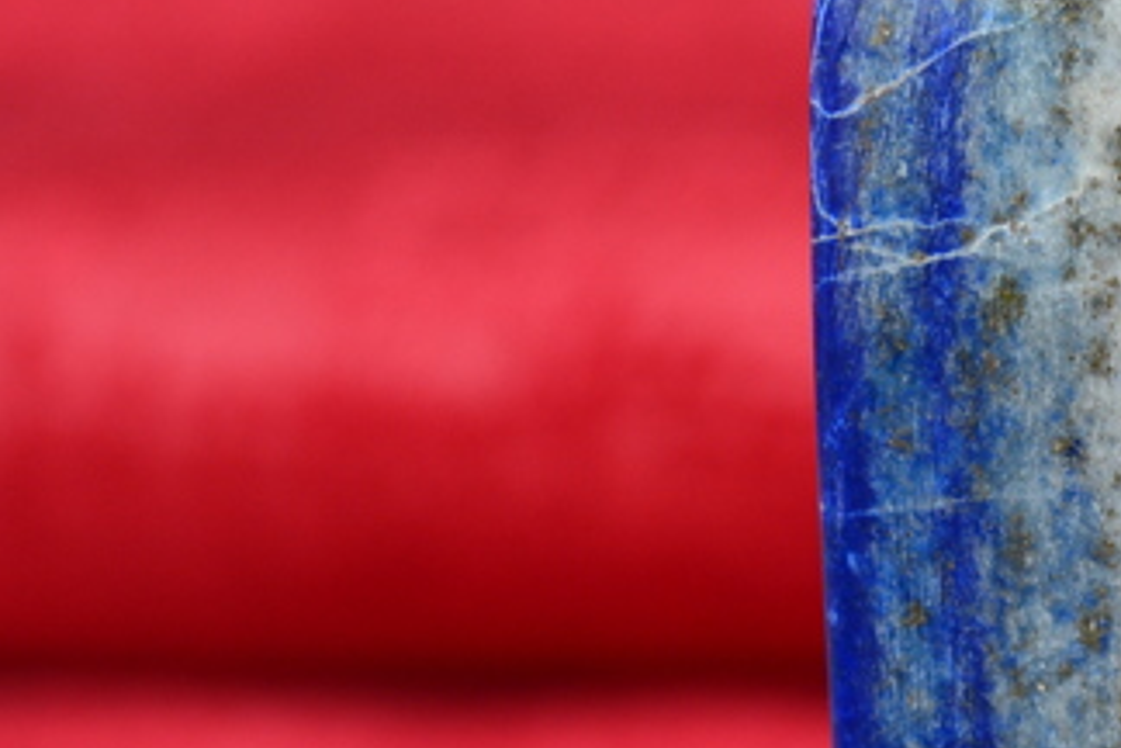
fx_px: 16992
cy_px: 793
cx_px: 1543
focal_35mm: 546
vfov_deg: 2.5
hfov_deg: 3.8
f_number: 10
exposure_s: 1/80
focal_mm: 105
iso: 200
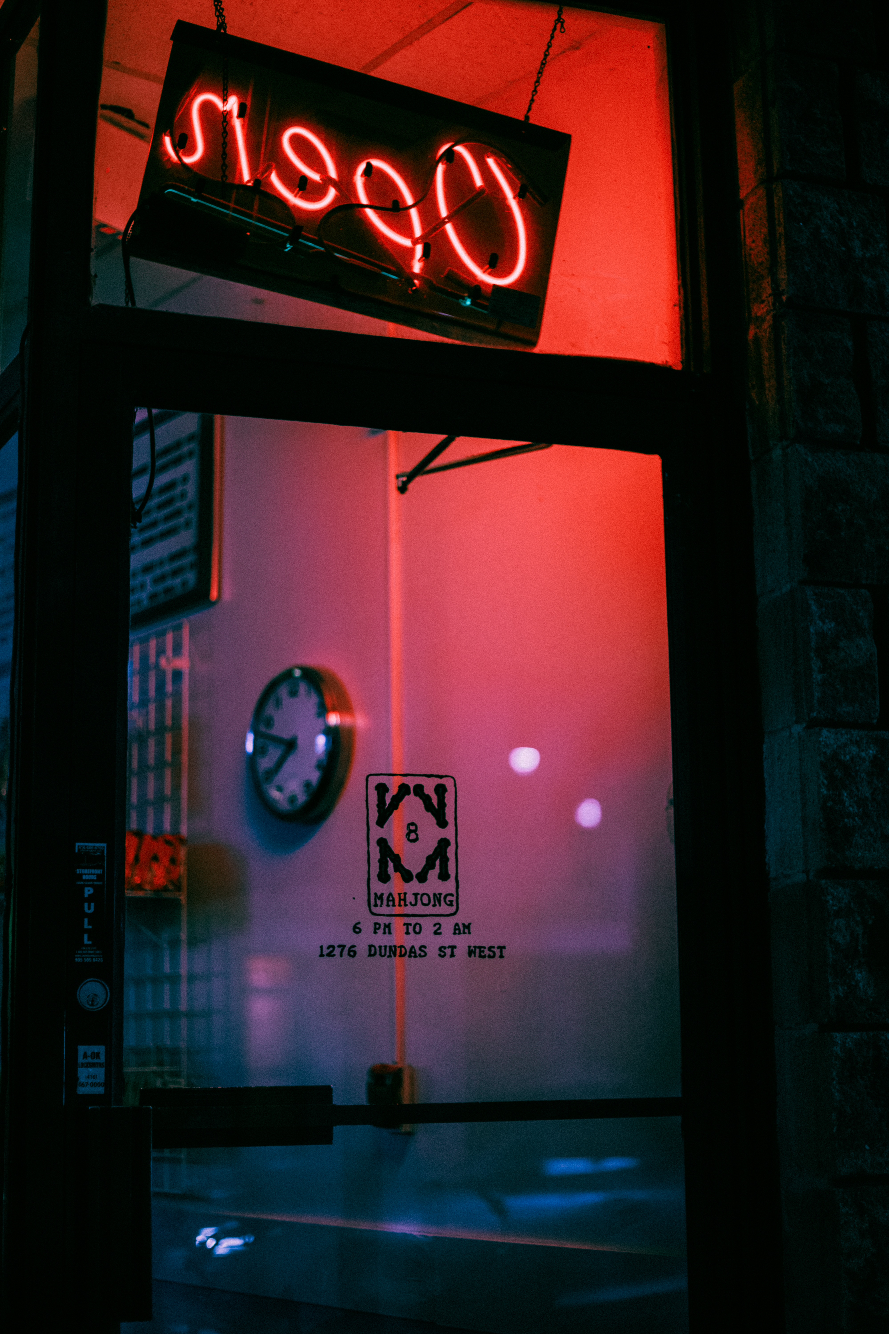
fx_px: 1852
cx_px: 444
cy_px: 667
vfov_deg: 39.6
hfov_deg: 27.0
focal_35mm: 50
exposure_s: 1/60
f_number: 1.8
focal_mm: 50
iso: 1600
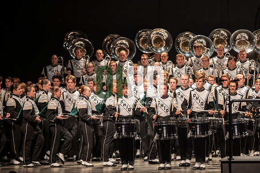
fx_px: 1407
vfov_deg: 7.0
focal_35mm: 195
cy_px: 86
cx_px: 130
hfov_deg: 10.6
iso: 2500
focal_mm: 195
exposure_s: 1/500
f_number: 2.8
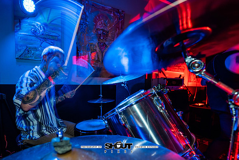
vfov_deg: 70.5
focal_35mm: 17
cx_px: 96
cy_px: 96
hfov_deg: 92.8
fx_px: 111
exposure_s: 1/10
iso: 320
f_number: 2.8
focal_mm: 14
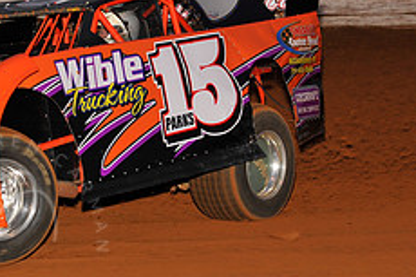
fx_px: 2506
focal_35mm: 217
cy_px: 76
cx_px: -2
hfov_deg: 9.4
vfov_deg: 6.3
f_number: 7.1
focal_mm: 86
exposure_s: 1/250
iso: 500
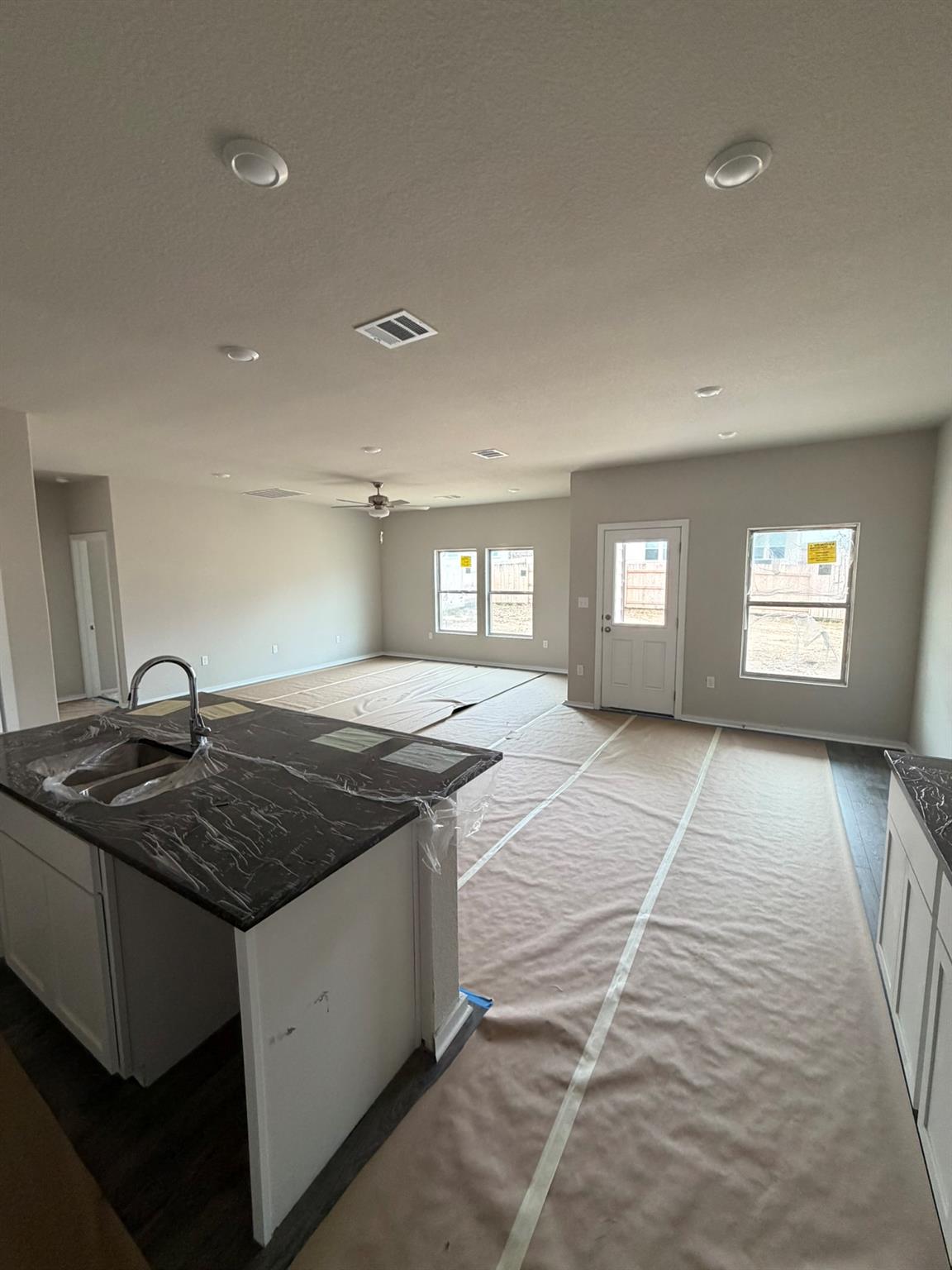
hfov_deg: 85.7
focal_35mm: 14
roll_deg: +0.2
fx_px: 513
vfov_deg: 102.1
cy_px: 635
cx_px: 476
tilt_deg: -6.7
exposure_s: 1/68
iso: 320
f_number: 2.2
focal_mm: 2.22
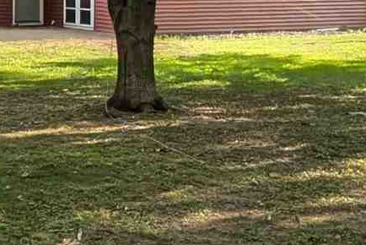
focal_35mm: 103
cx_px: -48
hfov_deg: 18.9
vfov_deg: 13.3
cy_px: 94
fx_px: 1048
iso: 46
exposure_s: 1/673
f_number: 2.2
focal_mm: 1.85
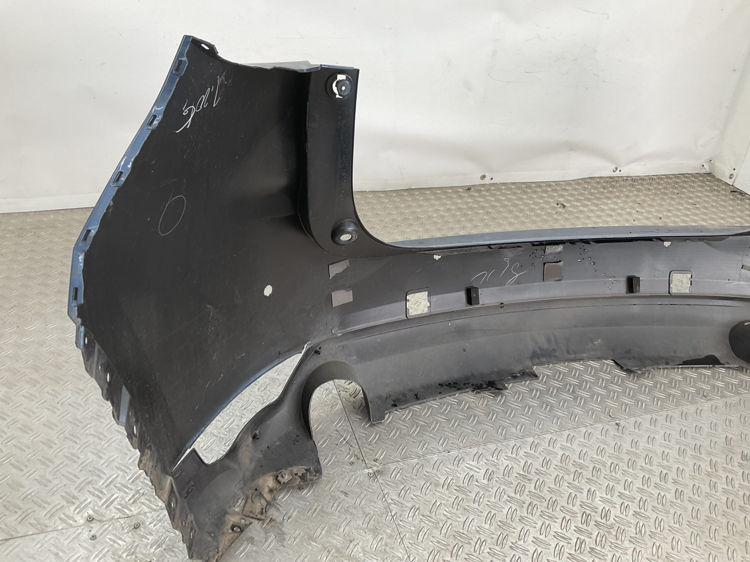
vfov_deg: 48.2
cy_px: 281
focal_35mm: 29
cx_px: 375
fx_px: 628
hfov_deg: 61.7
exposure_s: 1/100
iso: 25
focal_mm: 3
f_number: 1.8
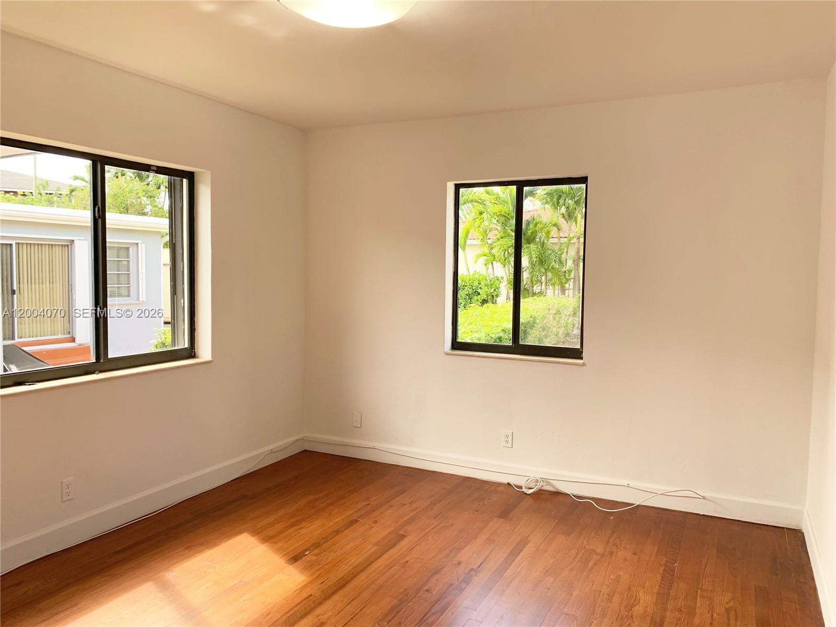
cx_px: 418
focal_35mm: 26
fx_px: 628
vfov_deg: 53.1
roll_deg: -0.7
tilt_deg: -3.2
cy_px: 314
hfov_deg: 67.3
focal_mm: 4.25
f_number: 1.8
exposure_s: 1/121
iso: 40
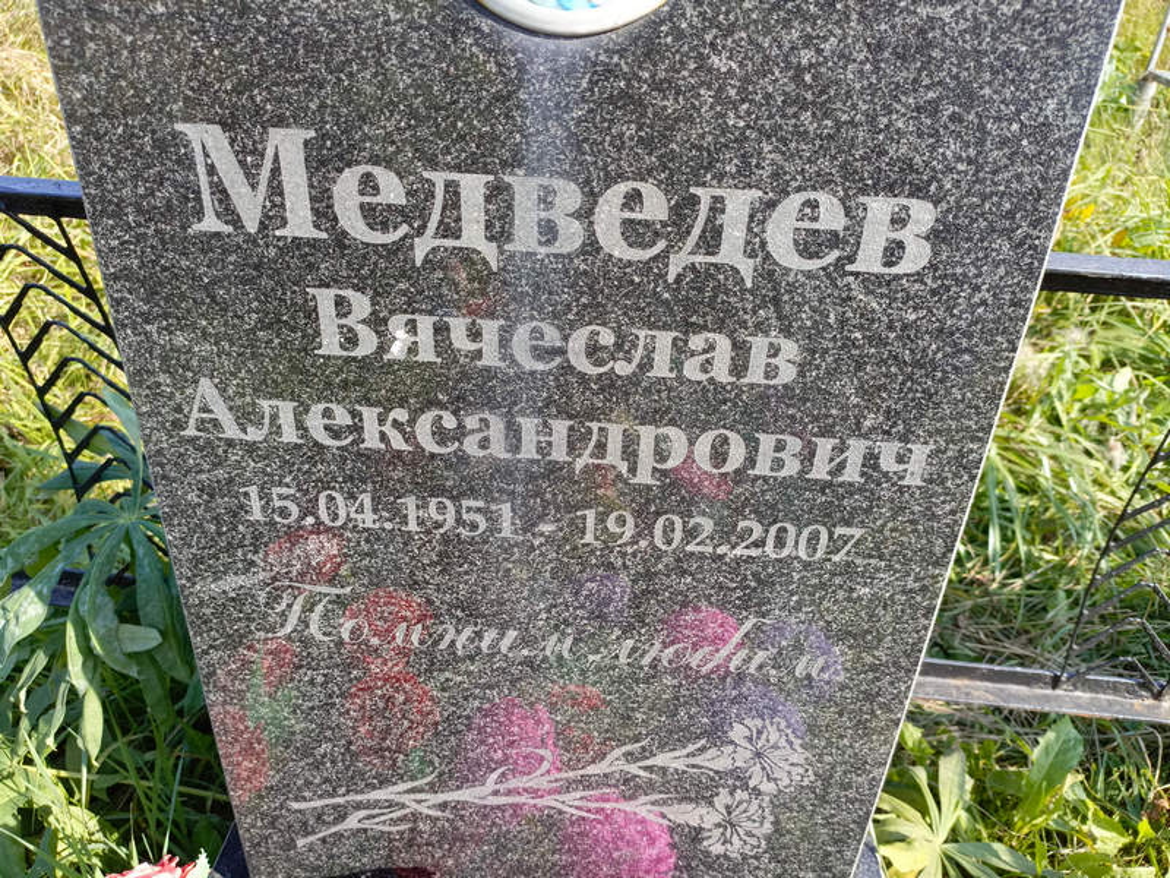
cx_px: 585
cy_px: 439
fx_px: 845
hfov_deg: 69.4
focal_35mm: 25
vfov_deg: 54.9
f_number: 1.69
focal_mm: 4.76
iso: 110
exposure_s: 1/258
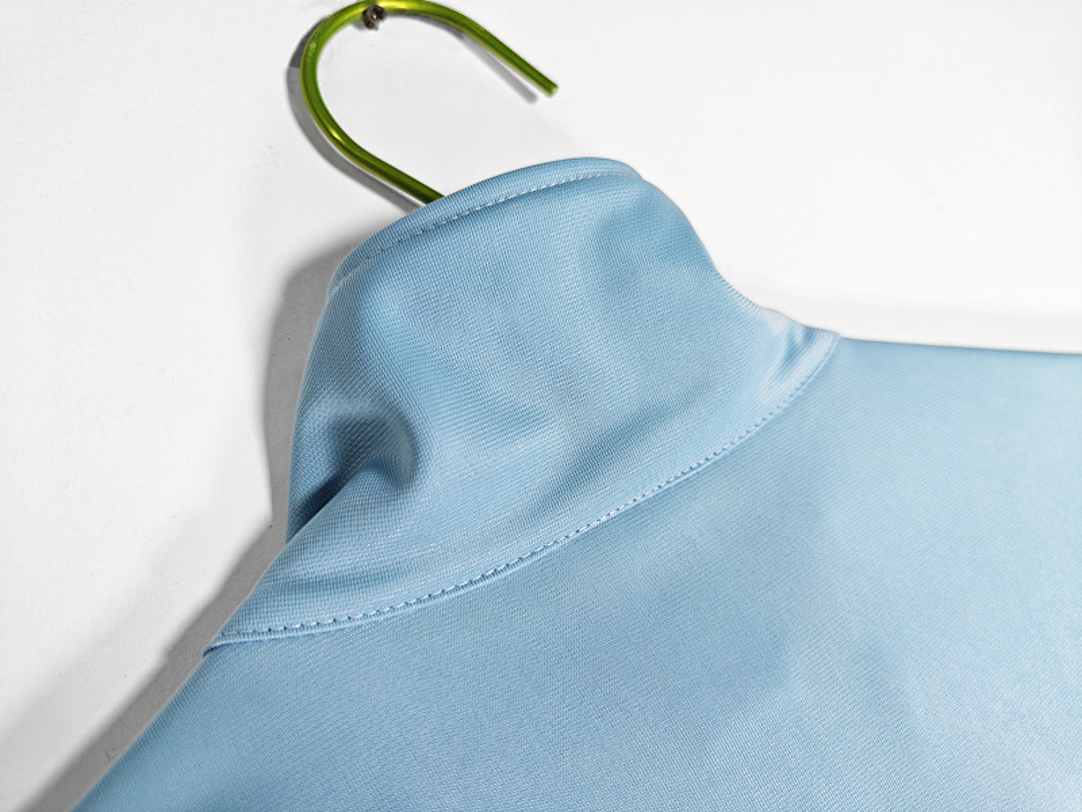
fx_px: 719
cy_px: 406
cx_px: 541
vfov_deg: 58.9
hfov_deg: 73.9
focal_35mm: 23
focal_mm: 8.67
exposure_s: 1/100
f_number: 1.75
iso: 116
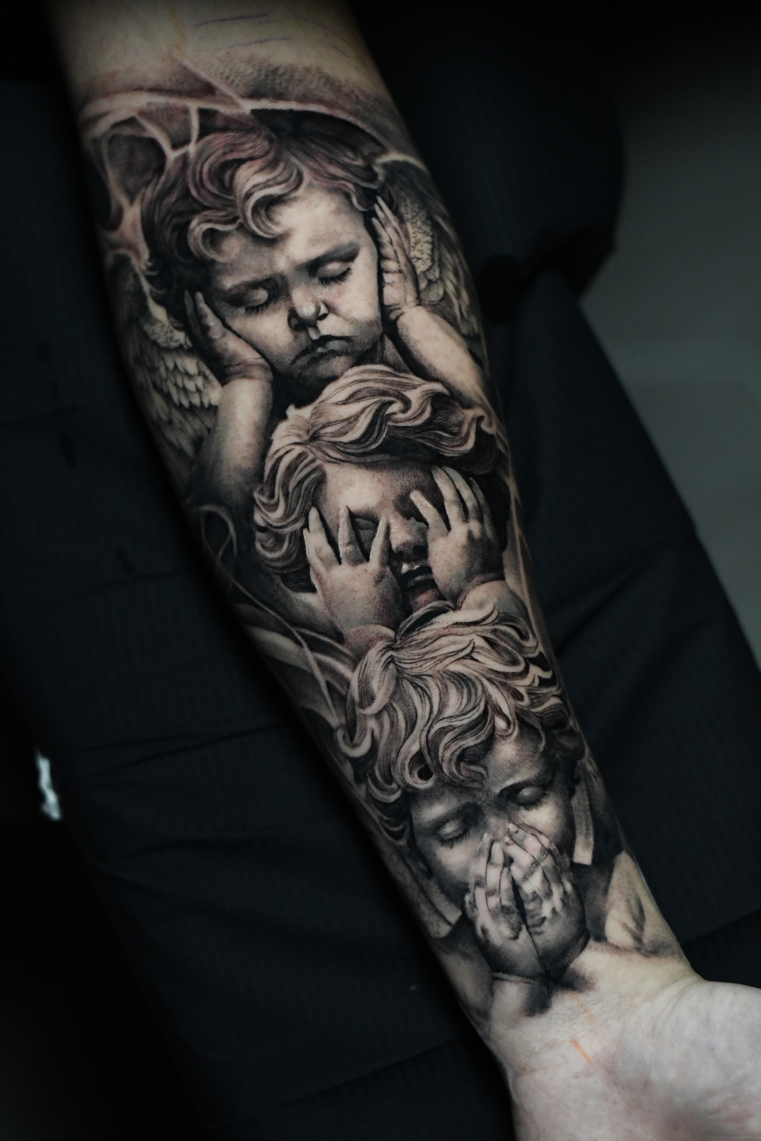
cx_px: 380
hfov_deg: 18.2
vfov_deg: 27.0
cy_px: 570
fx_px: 2378
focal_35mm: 75
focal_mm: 50
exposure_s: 1/500
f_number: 2.5
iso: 5000
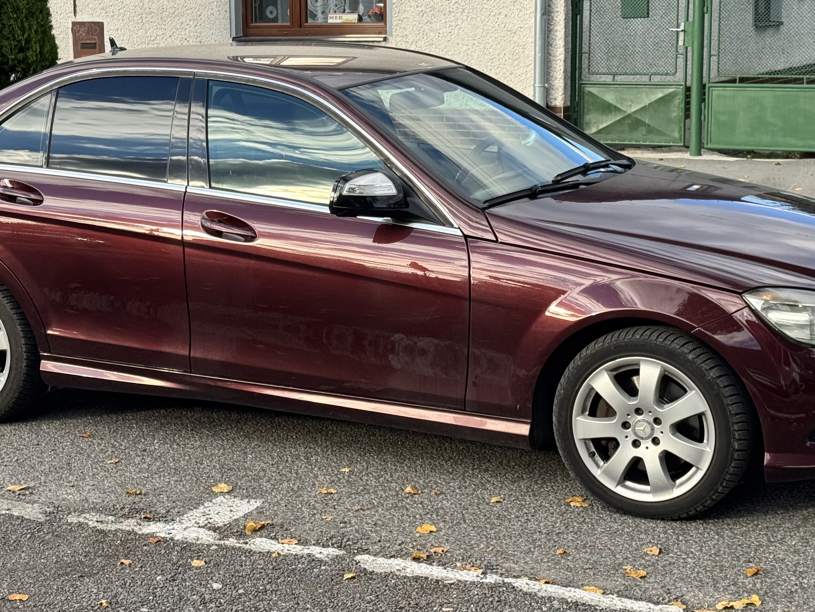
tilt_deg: -8.7
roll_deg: +0.6
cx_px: 380
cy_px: 273
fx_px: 1742
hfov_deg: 26.3
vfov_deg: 19.9
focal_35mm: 74
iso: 64
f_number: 1.78
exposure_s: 1/843
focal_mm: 6.76
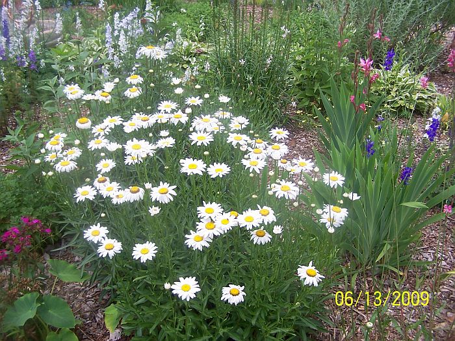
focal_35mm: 38
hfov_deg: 49.0
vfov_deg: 37.7
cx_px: 228
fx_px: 499
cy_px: 170
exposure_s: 1/250
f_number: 2.8
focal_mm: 6.3
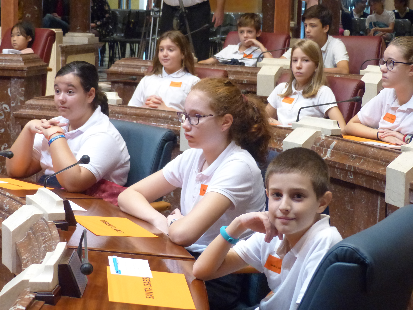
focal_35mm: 78
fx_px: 931
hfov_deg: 25.0
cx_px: 206
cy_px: 155
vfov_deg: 18.9
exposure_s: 1/60
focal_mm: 14
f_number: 2.8
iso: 800
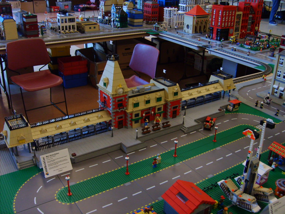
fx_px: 288
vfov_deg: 40.7
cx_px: 142
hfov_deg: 52.6
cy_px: 107
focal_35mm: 35
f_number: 2.8
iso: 100
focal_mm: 5.8
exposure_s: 1/30
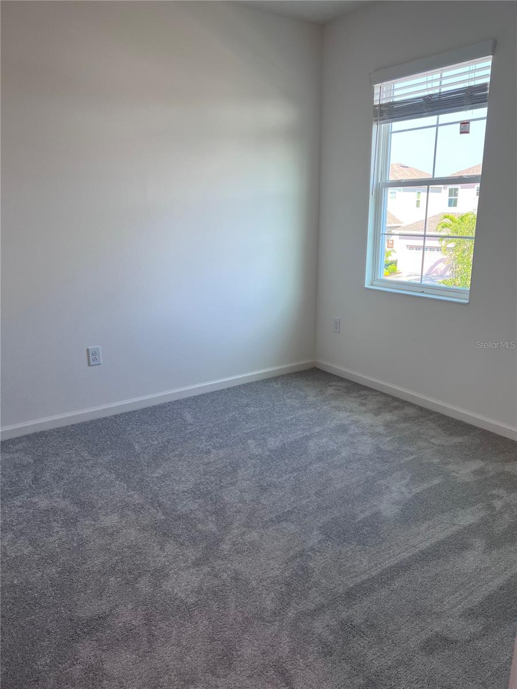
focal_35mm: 26
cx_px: 258
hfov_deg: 53.1
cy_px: 344
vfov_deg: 67.3
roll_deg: +0.8
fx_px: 518
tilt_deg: -14.0
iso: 50
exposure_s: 1/162
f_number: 1.5
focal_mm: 5.7
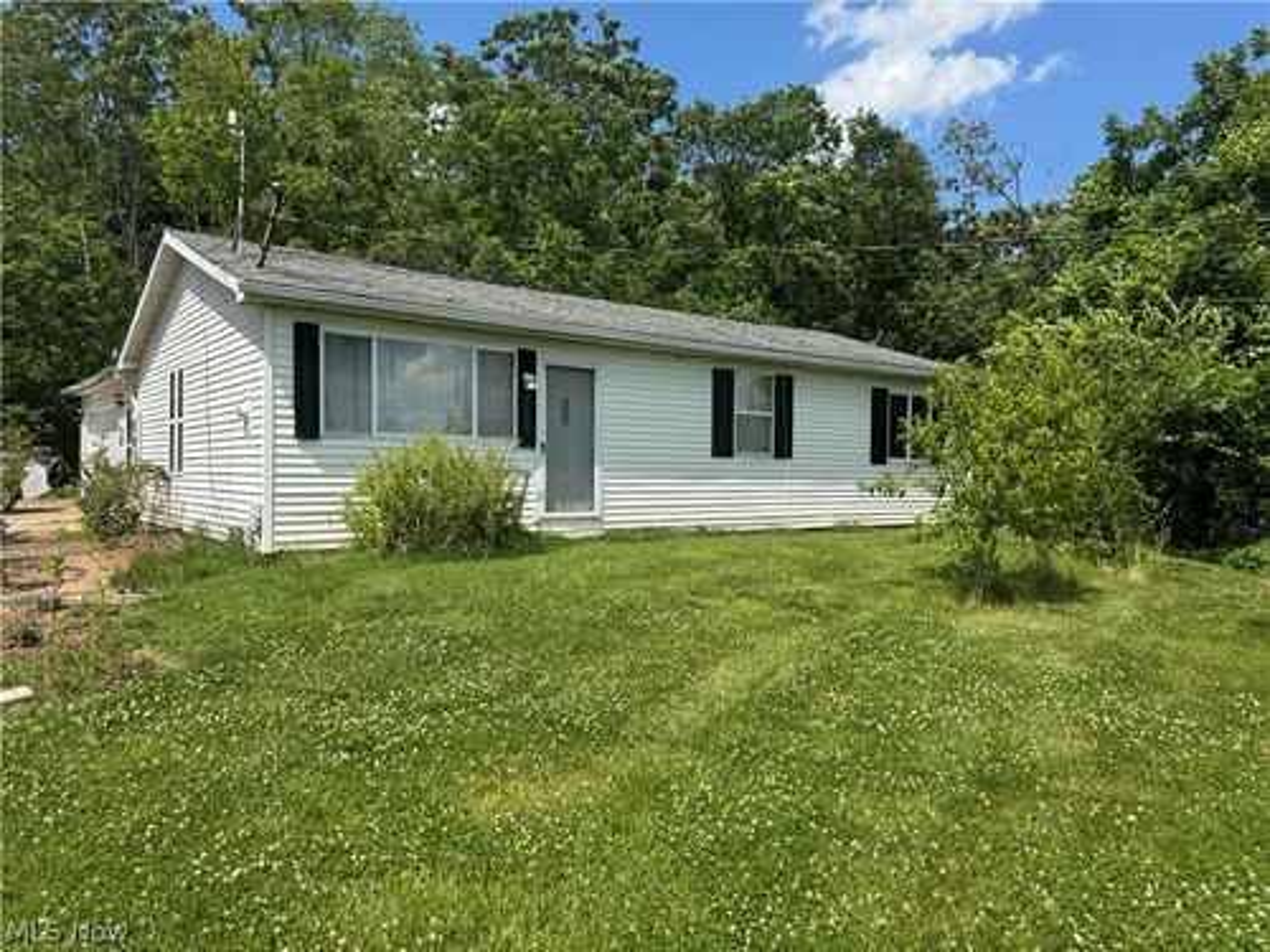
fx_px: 881
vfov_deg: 56.8
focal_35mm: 24
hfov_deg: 71.6
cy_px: 476
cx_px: 635
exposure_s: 1/4049
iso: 80
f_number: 1.78
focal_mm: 6.76
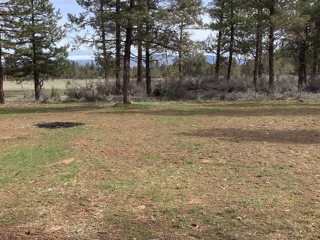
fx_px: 425
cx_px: 99
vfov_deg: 31.5
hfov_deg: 40.6
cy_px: 120
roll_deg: +2.3
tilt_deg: -5.6
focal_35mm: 46
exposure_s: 1/646
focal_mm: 3.3
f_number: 2.4
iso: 25
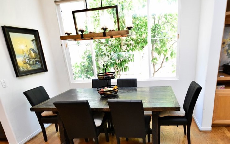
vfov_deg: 53.7
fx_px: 138
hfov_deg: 79.0
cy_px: 99
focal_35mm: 22
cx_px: 134
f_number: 4
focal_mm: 10
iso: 2000
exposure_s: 1/125
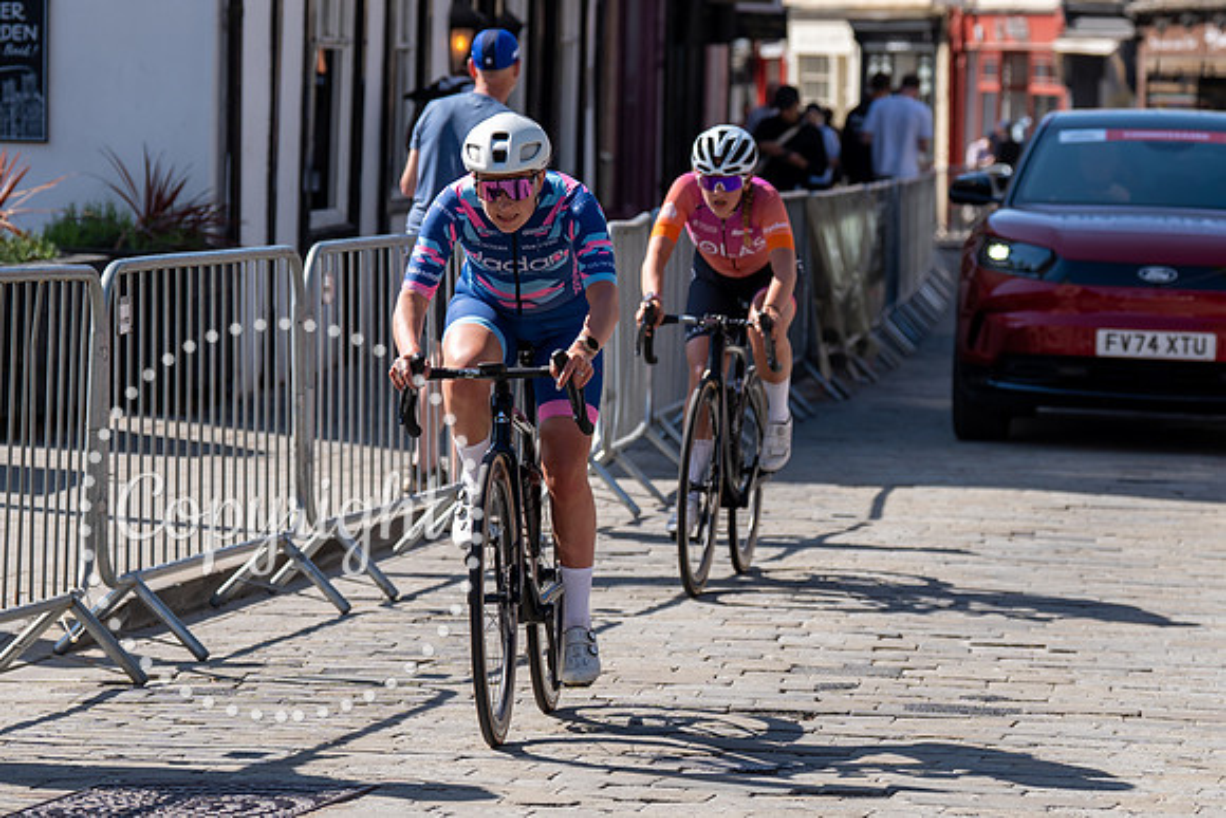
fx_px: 5846
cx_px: 692
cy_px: 177
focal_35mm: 172
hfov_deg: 12.0
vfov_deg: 8.0
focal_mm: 93
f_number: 3.5
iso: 100
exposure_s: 1/1000
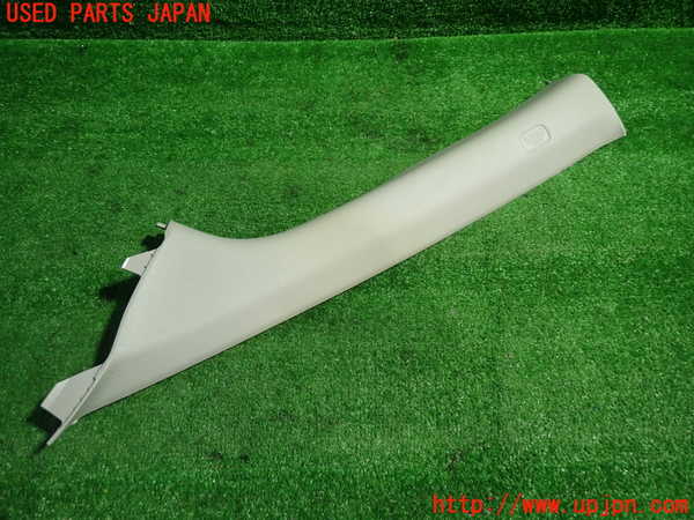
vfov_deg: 54.9
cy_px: 260
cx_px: 347
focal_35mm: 25
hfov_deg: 69.4
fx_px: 501
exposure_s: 1/50
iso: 200
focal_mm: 4.5
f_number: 2
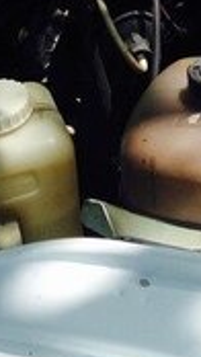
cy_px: -89
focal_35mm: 136
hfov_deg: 8.8
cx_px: 226
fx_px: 1287
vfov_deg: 15.1
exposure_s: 1/809
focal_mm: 4.12
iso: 50
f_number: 2.4
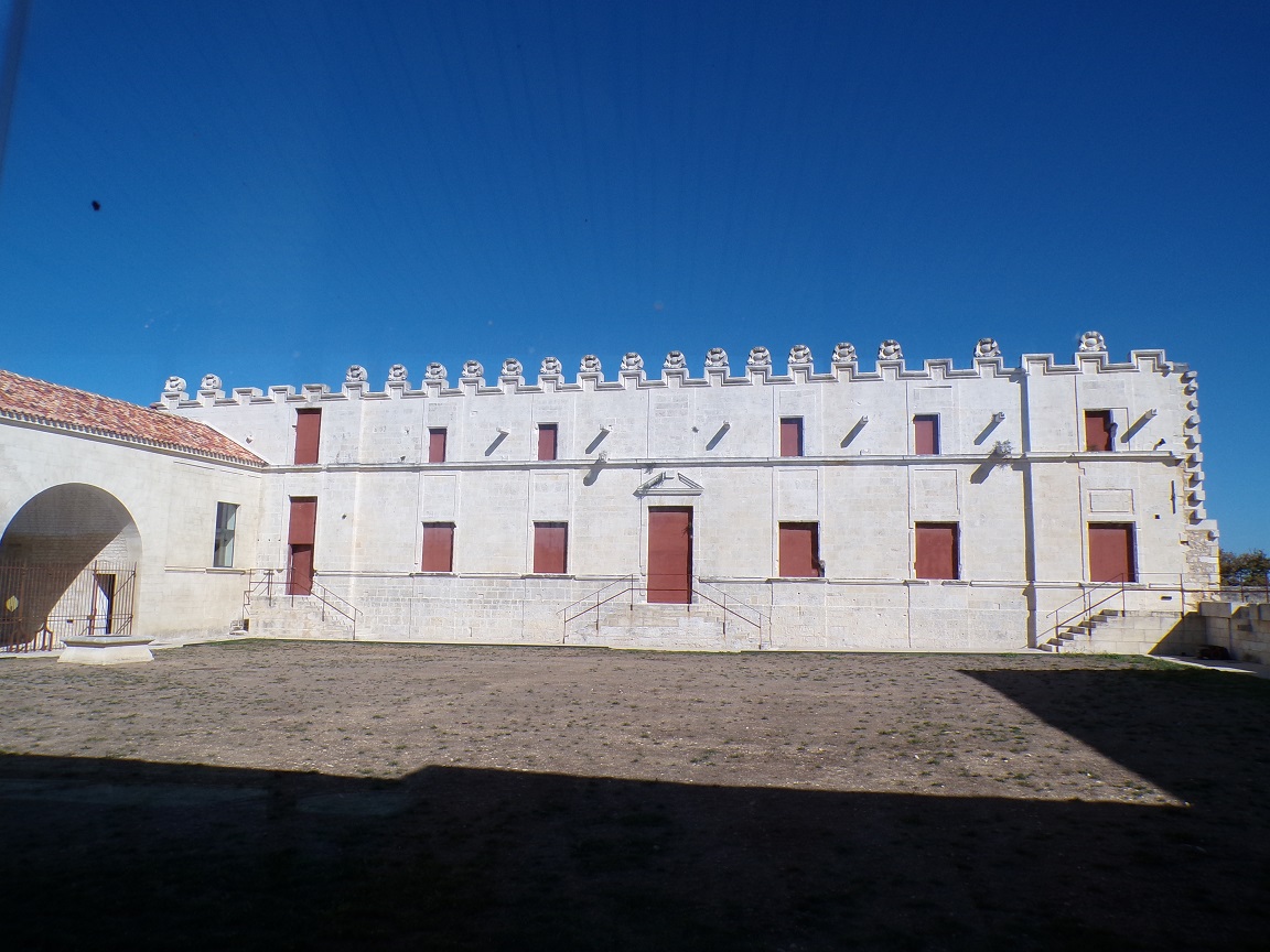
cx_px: 635
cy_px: 476
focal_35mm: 24
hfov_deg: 71.6
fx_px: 881
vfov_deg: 56.8
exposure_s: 1/550
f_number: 5.8
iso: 100
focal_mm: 4.3
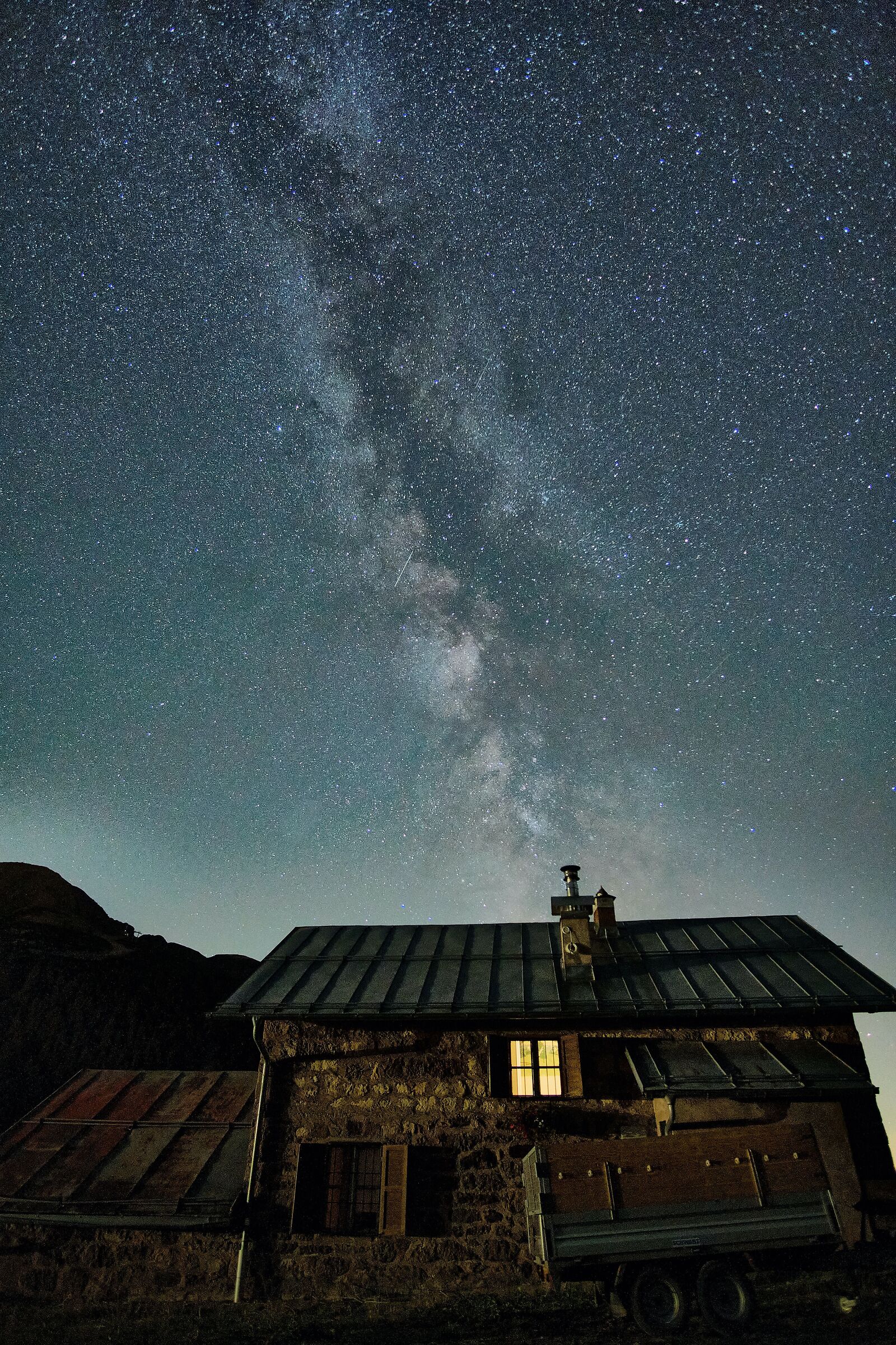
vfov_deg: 67.4
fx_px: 1008
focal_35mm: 27
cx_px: 448
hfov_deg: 47.9
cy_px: 672
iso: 6400
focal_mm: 18
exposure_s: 10
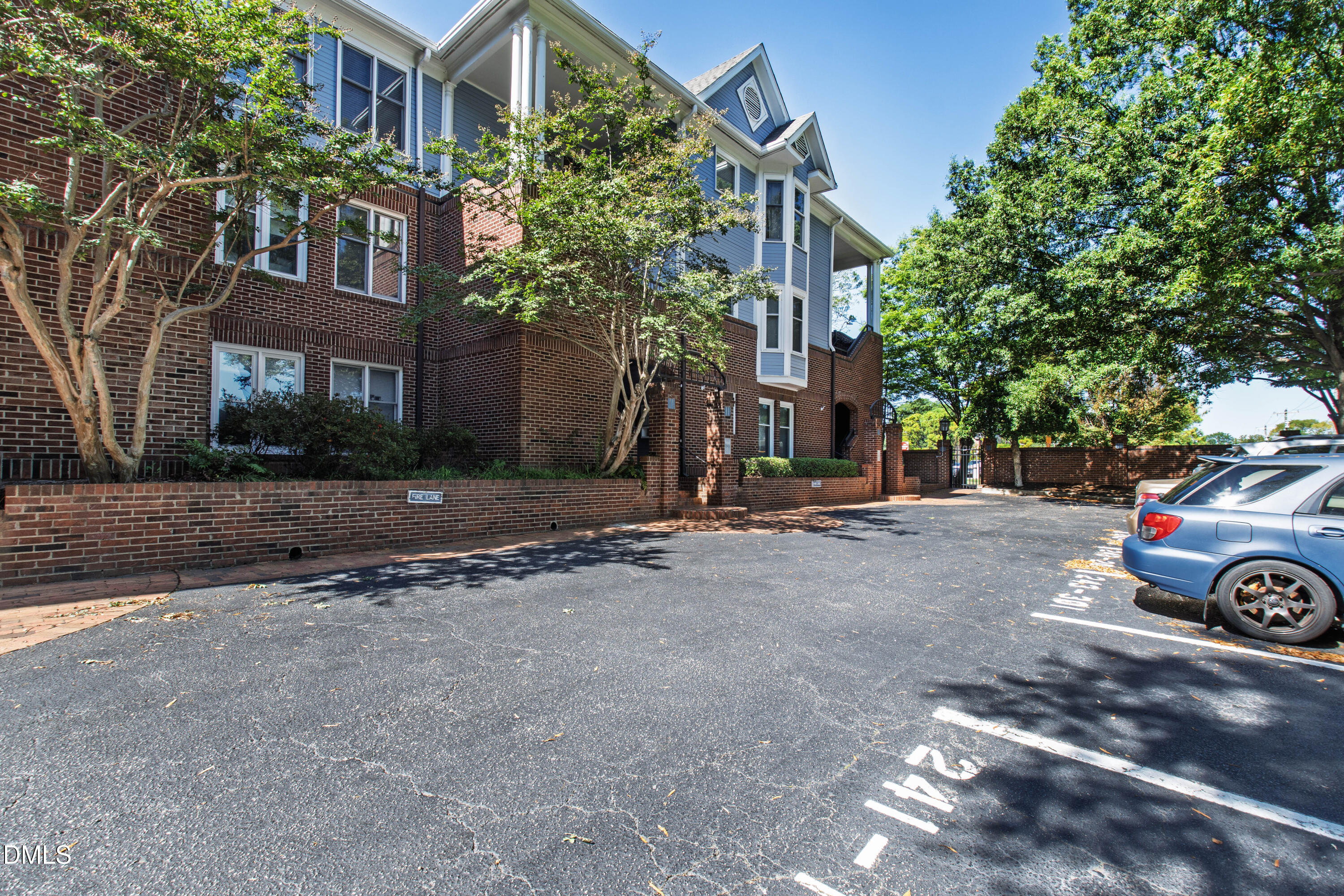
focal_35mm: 15
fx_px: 560
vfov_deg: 77.3
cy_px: 448
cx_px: 672
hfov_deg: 100.4
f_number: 8
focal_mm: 10
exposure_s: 1/50
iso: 100
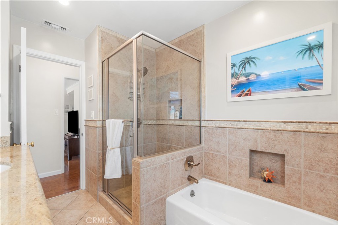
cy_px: 112
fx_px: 141
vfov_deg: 77.3
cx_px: 169
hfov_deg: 100.4
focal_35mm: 15
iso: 320
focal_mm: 10
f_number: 7.1
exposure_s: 1/8
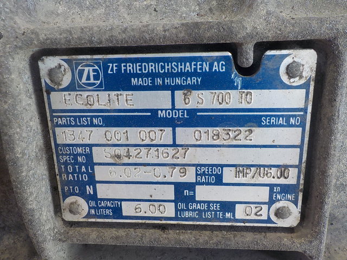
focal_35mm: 30
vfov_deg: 46.8
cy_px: 130
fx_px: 301
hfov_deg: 60.0
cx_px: 174
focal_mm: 4.1
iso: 160
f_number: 3.3
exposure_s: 1/30
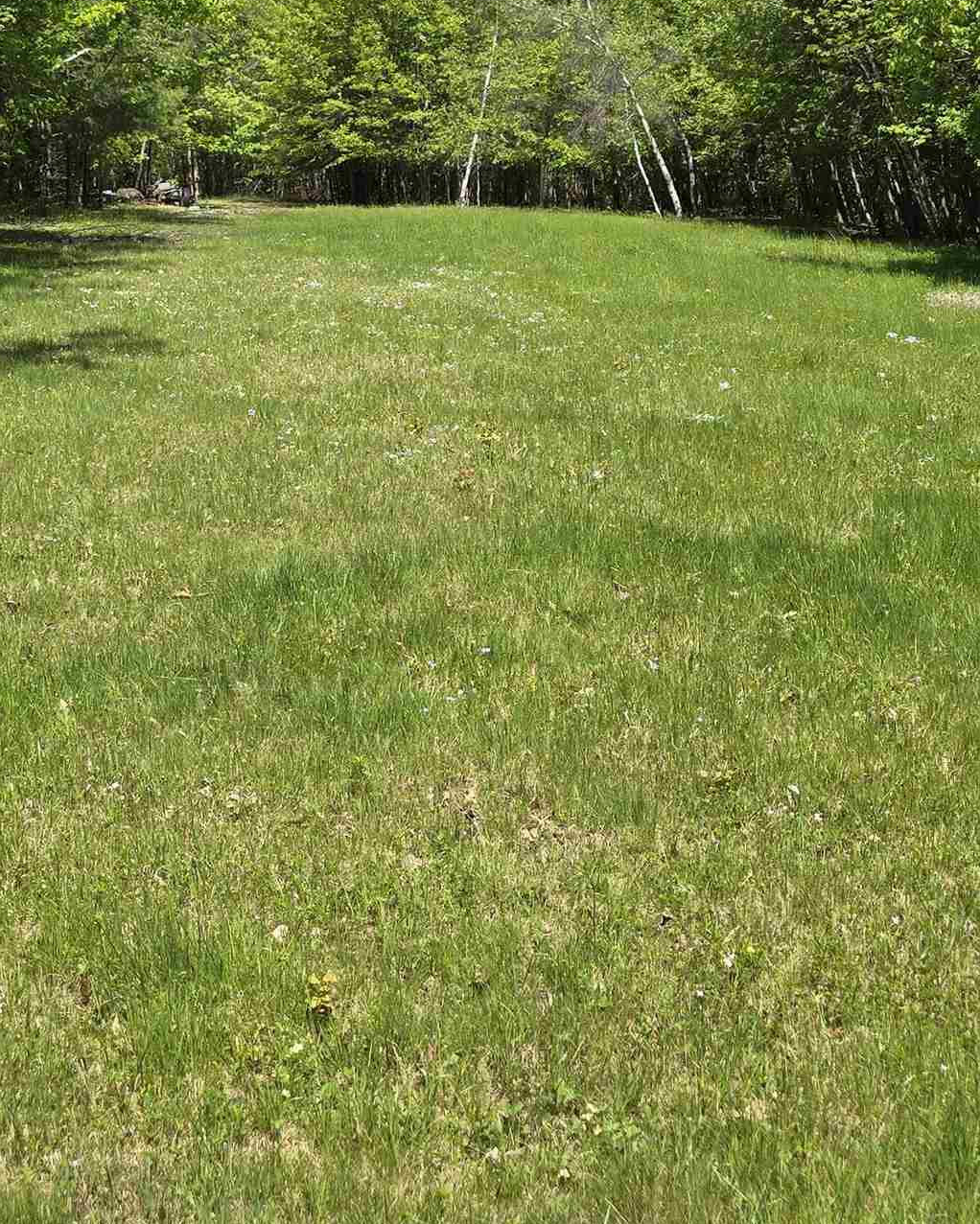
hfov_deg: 28.1
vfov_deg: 33.9
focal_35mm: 54
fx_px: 1957
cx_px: 413
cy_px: 277
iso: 12
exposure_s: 1/636
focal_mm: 6.3
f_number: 1.7
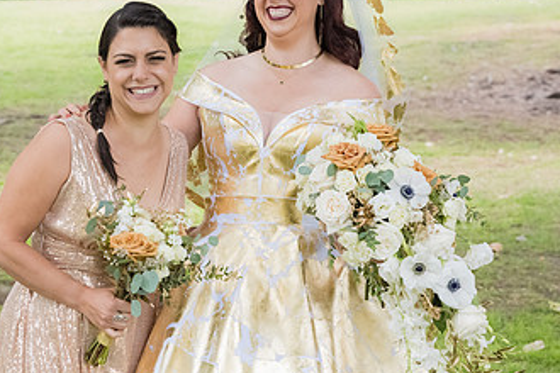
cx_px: 197
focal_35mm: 123
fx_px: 1913
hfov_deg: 16.6
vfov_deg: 11.1
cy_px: 155
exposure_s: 1/1250
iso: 1250
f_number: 5.6
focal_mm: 70
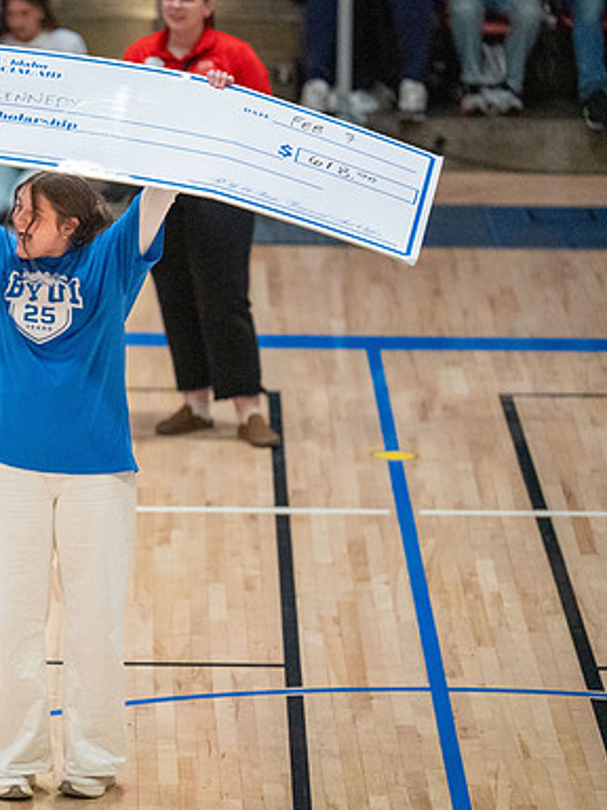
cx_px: 32
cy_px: 422
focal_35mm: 302
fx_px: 7061
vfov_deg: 6.6
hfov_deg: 4.9
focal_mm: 200
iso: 8000
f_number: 2.8
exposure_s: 1/1250
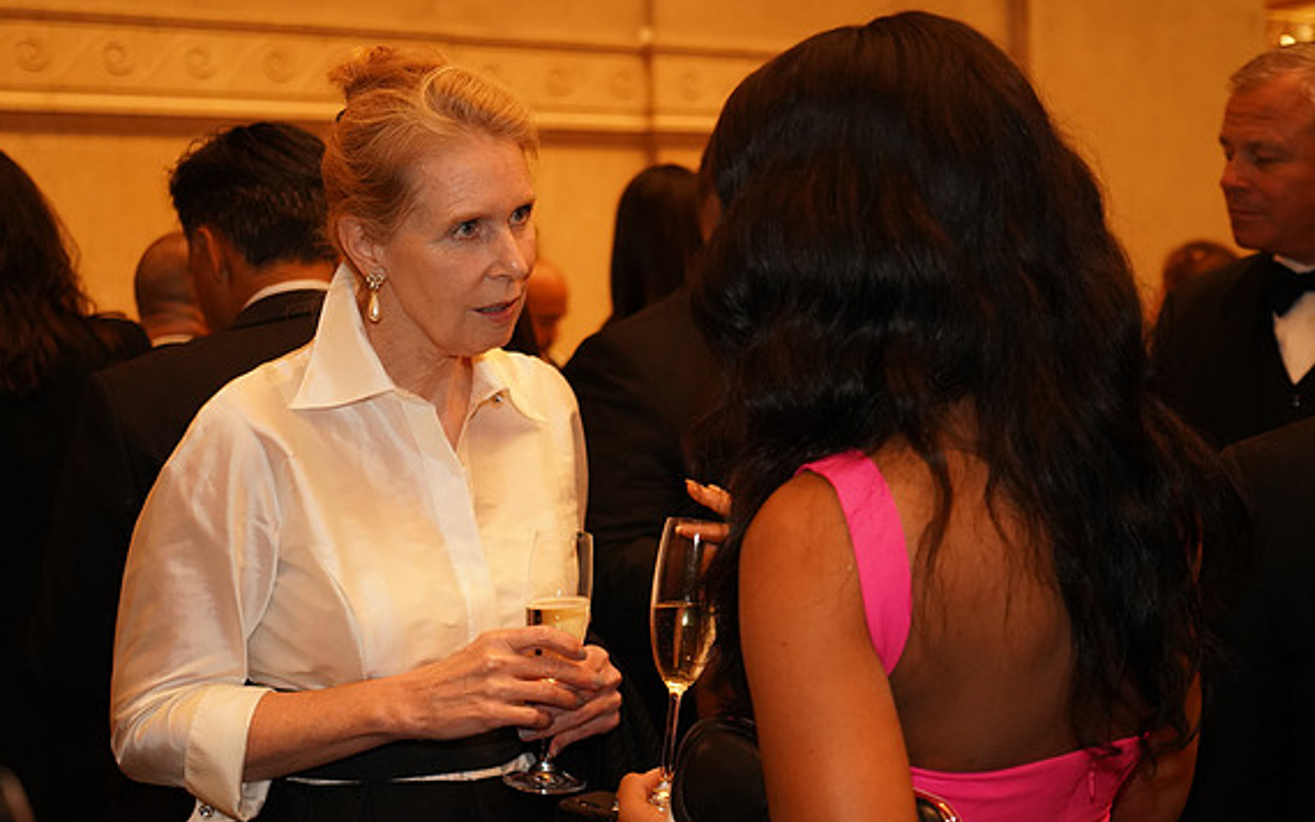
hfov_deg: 36.9
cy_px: 398
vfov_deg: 23.5
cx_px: 655
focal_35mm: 55
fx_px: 1971
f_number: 4
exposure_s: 1/125
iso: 6400
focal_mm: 53
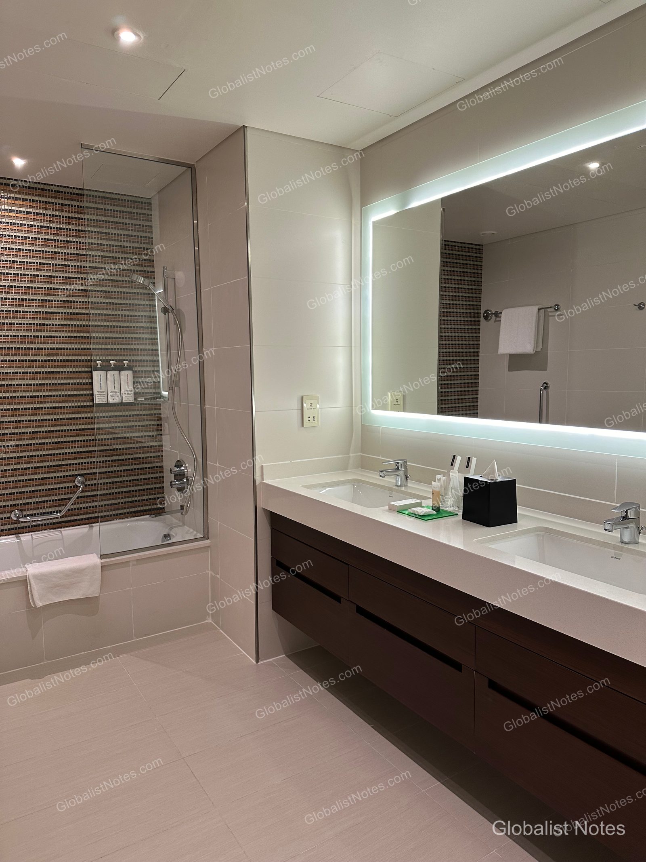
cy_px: 431
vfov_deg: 71.6
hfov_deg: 56.8
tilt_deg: -5.2
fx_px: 597
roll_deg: -0.4
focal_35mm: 24
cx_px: 323
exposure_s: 1/50
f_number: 1.78
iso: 160
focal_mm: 6.86
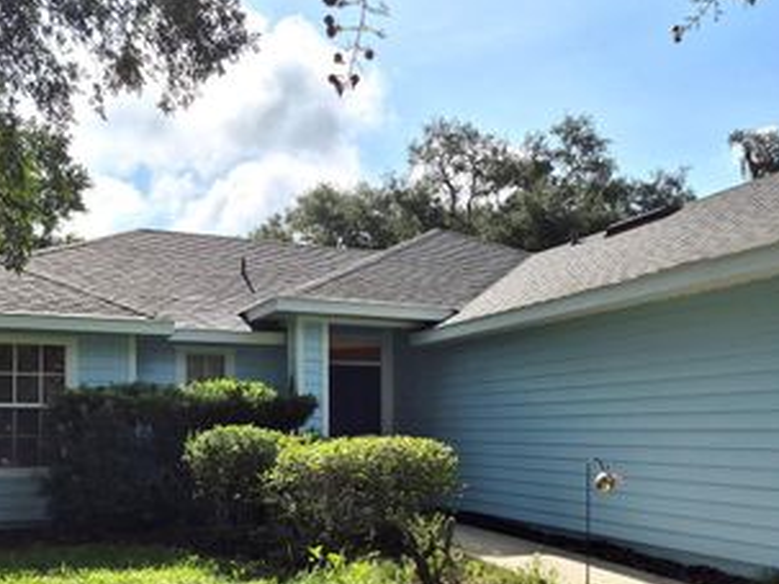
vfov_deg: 36.9
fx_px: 855
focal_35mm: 38
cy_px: 426
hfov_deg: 48.9
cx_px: 427
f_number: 1.8
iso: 25
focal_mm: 5.4
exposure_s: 1/5000
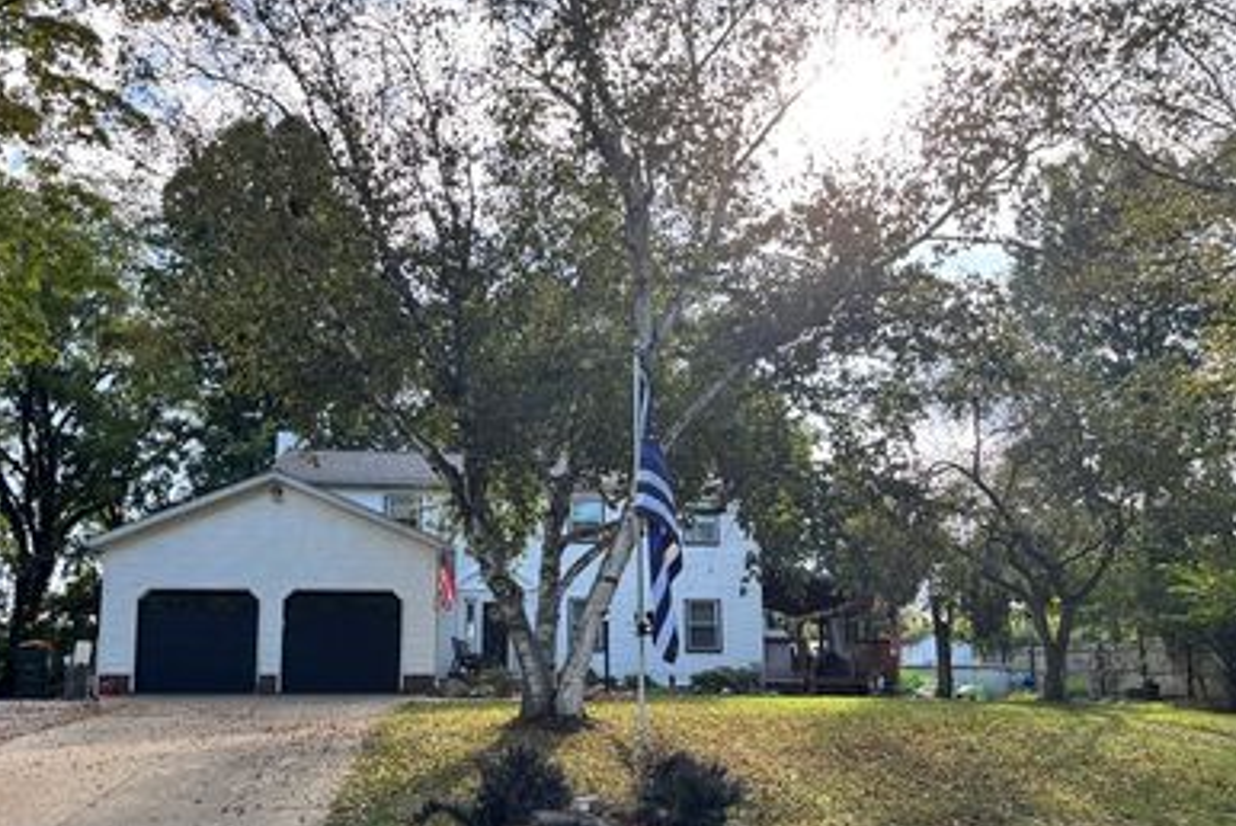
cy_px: 533
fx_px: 1203
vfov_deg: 37.6
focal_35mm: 35
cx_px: 554
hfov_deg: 54.3
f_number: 1.6
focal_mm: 5.96
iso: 50
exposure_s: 1/684
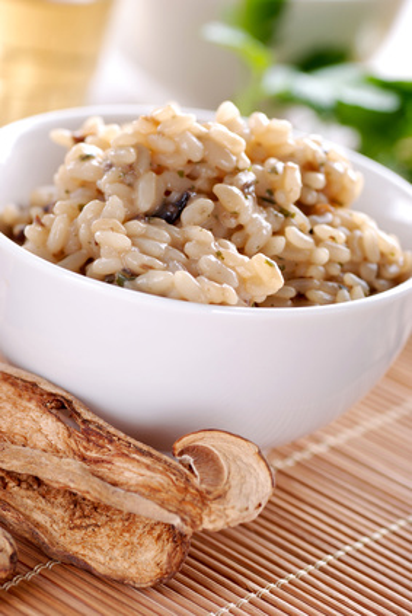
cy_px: 308
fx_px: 2312
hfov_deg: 10.2
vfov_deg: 15.2
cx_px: 206
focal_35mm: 135
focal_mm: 90
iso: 100
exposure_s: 1/100
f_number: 8
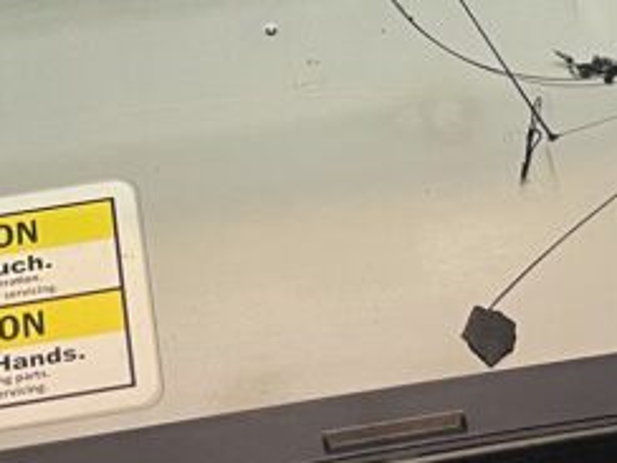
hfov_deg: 18.0
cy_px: -304
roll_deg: +2.6
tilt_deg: -39.4
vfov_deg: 12.6
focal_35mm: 109
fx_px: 1943
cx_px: 281
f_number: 1.6
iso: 250
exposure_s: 1/50
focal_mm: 4.2
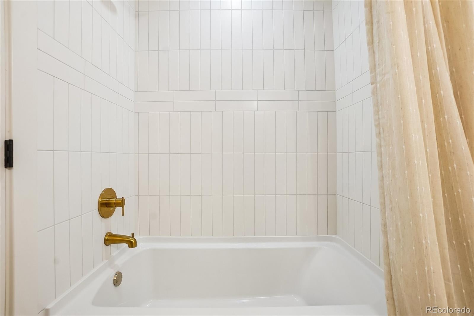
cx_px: 237
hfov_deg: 100.4
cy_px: 158
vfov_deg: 77.3
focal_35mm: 15
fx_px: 197
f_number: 8
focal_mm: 10
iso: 320
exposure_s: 1/30
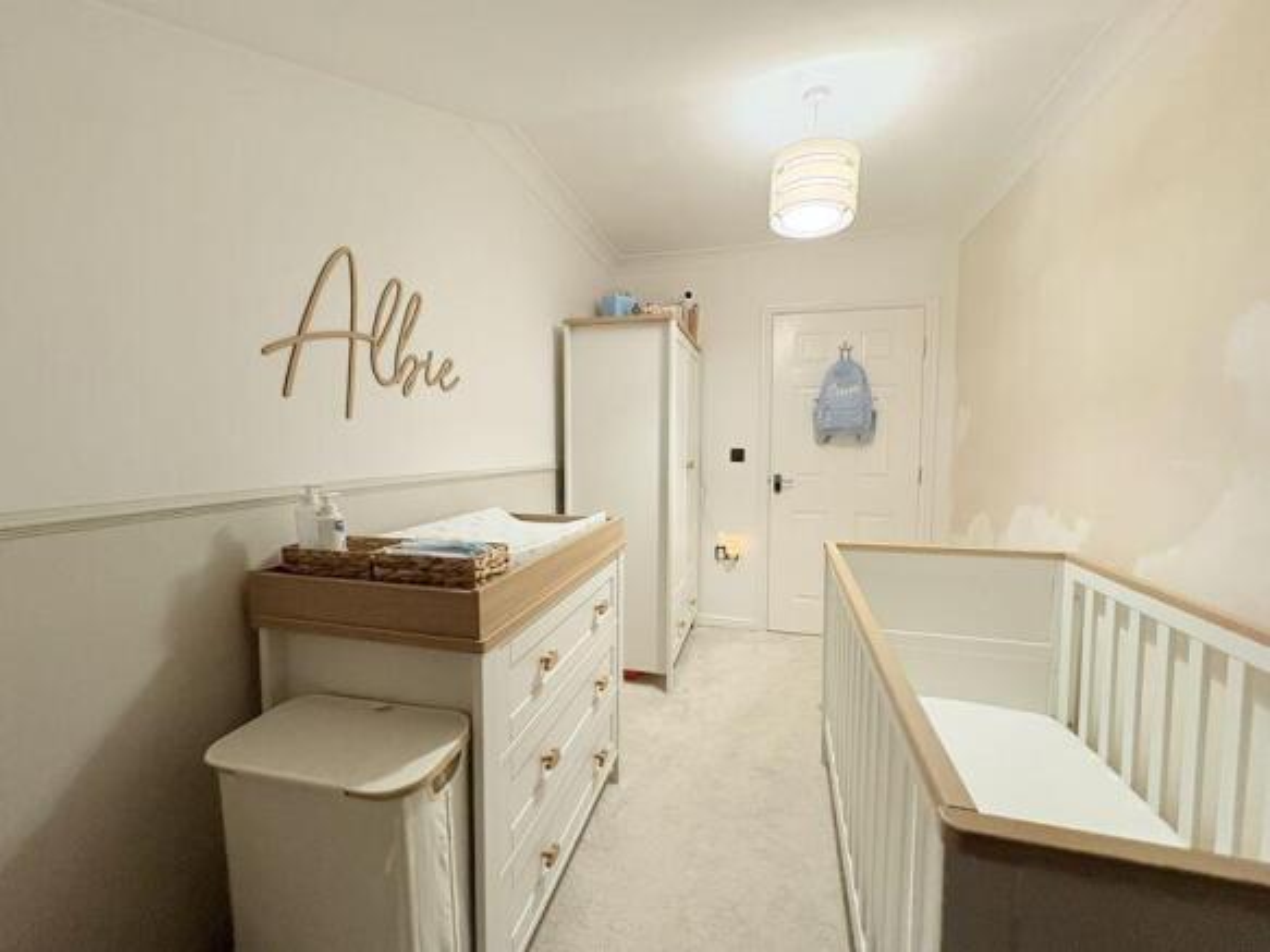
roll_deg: -0.9
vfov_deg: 85.7
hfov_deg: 102.1
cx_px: 635
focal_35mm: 14
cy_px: 476
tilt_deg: -2.3
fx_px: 514
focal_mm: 2.22
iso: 400
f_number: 2.2
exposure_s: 1/50
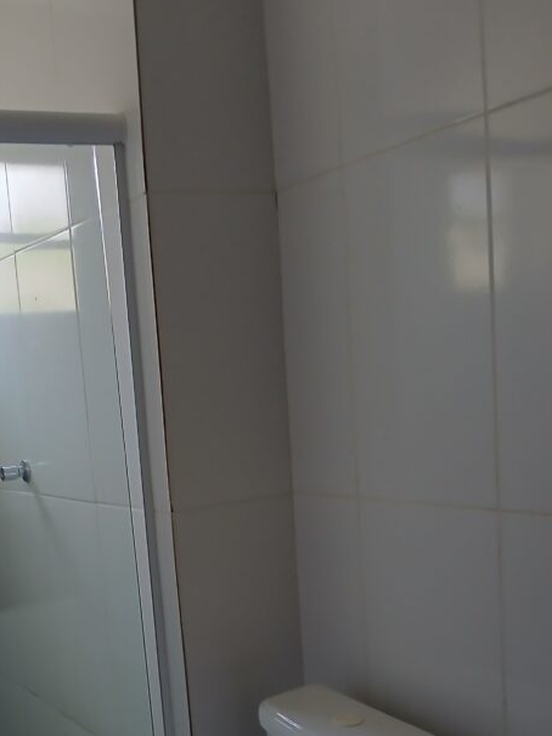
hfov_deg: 32.0
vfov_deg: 41.7
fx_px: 935
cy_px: 547
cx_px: 113
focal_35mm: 44
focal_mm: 3.98
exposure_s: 1/24
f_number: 1.8
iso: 320
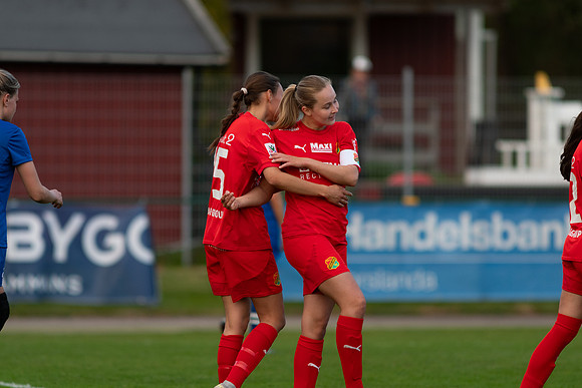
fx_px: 7276
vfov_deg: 3.1
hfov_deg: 4.6
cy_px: 194
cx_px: 291
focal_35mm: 450
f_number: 3.2
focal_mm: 300
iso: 320
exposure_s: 1/1000
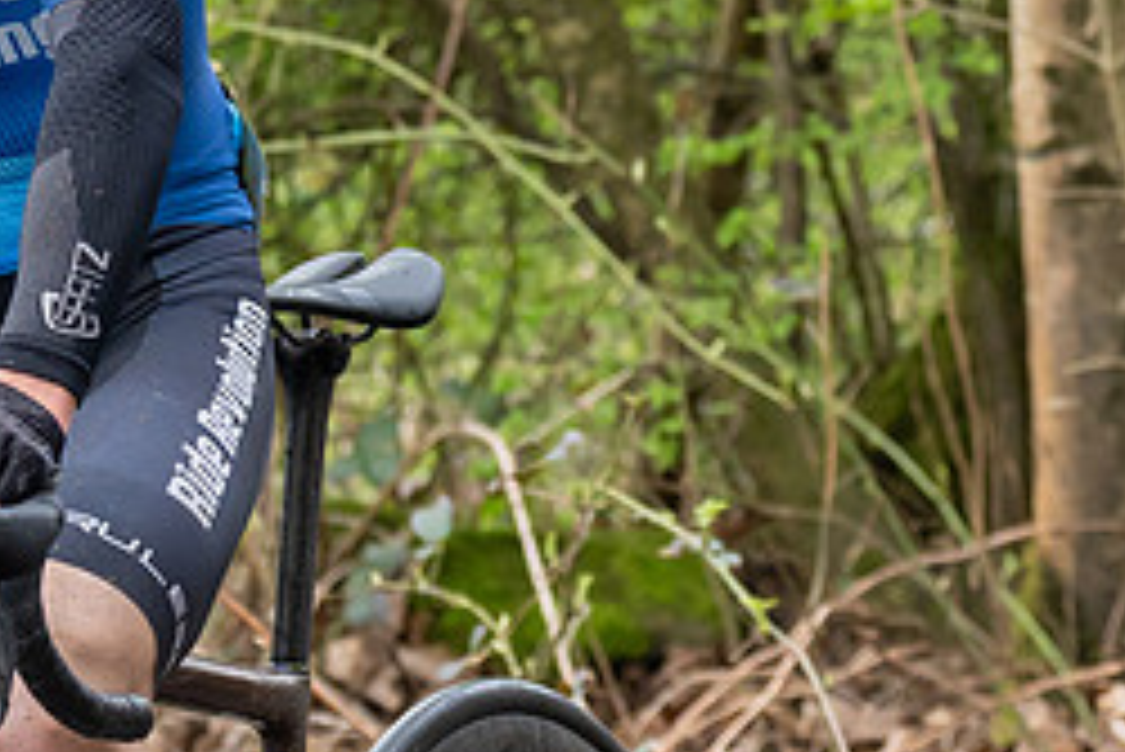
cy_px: -146
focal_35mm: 341
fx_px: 10662
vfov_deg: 4.0
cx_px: -134
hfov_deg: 6.0
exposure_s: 1/1000
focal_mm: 70
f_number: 3.5
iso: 1250
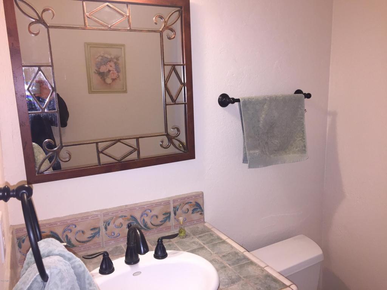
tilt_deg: -8.6
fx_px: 324
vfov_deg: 48.2
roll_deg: +0.3
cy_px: 145
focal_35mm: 29
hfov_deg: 61.7
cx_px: 194
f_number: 2.2
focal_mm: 4.15
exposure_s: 1/30
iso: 100
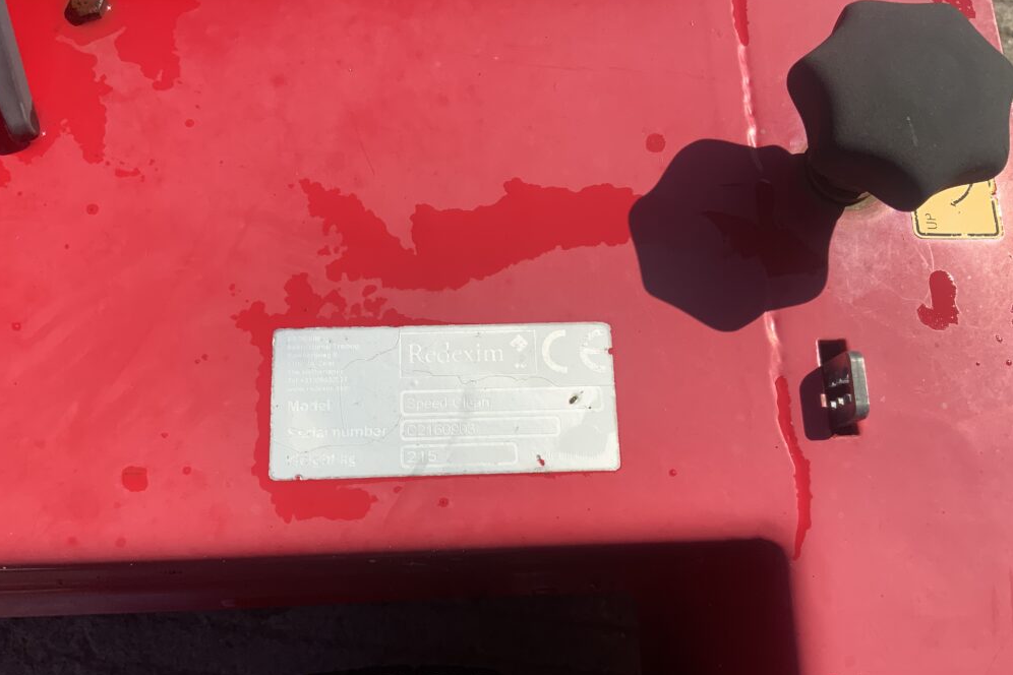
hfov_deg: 60.3
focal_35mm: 31
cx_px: 495
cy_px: 378
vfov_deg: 42.3
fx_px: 872
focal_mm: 3
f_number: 1.8
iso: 16
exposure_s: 1/2058
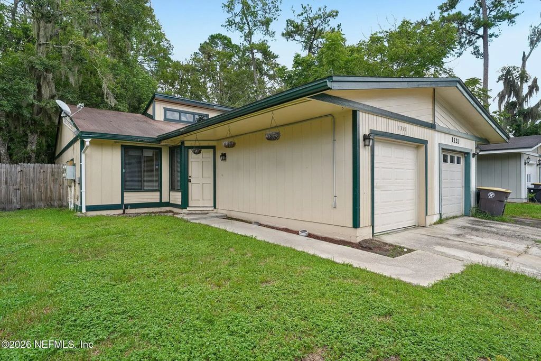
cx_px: 270
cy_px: 180
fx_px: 287
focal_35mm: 19
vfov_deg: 64.3
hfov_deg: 86.6
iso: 400
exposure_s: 1/80
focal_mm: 19.1
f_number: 9
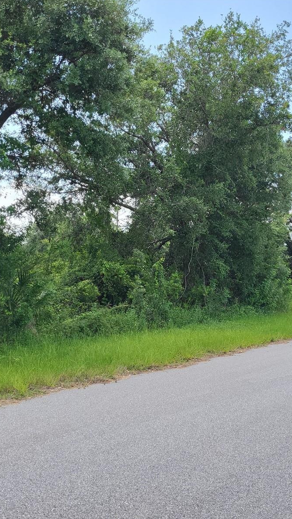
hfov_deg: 31.1
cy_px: 259
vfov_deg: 52.8
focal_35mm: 38
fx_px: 523
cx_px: 168
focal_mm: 5.4
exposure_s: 1/868
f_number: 1.8
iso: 40
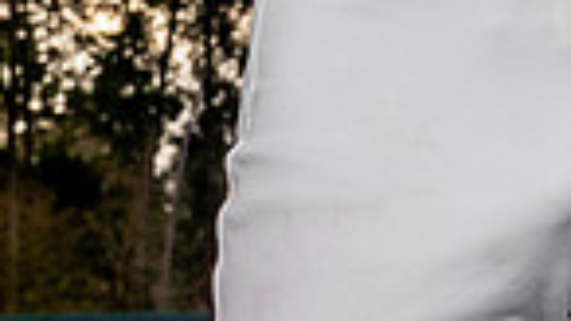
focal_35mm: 222
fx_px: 3360
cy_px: -533
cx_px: 277
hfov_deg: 9.7
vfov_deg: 5.2
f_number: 10
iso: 100
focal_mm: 41
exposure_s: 1/125
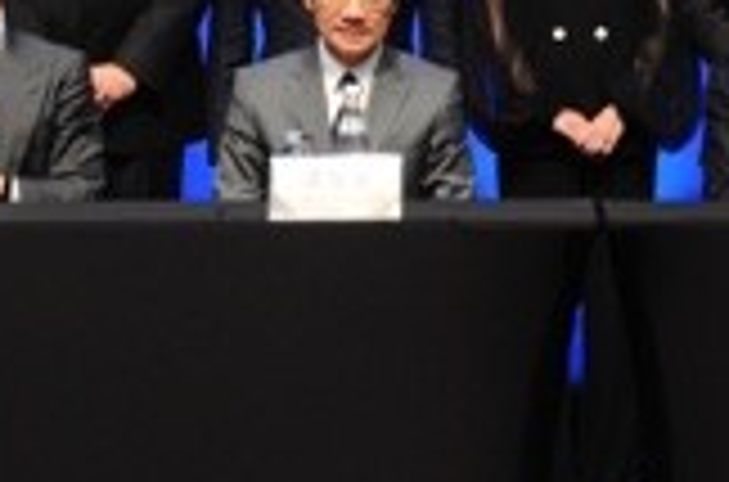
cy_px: -273
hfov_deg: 9.9
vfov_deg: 6.5
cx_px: 585
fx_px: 4180
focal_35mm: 207
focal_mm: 50
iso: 3200
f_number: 5.6
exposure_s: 1/250
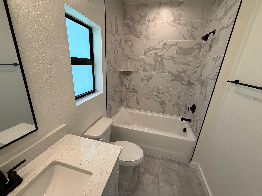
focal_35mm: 14
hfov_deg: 102.1
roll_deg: -3.5
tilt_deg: -17.7
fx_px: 106
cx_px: 131
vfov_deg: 85.7
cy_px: 98
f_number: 2.2
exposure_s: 1/120
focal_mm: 2.22
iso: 160
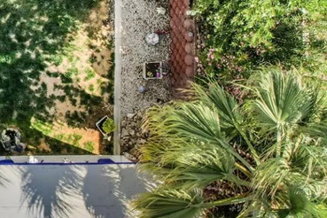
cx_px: -126
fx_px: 554
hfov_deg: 26.5
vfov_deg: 21.8
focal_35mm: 61
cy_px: 27
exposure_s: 1/2500
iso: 100
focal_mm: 8.38
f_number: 2.8
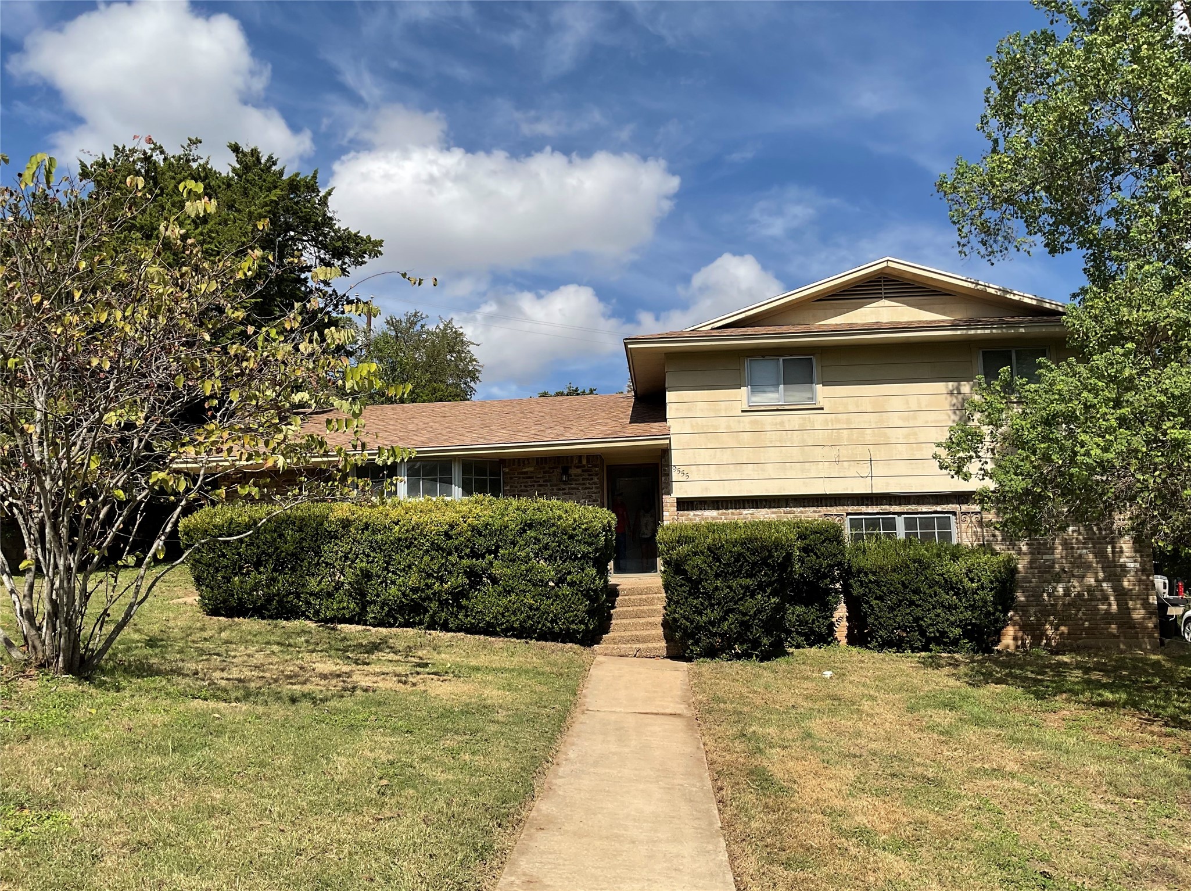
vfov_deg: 48.1
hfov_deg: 61.7
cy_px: 446
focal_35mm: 29
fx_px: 997
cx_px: 596
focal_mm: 3
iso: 16
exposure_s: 1/2667
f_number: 1.8
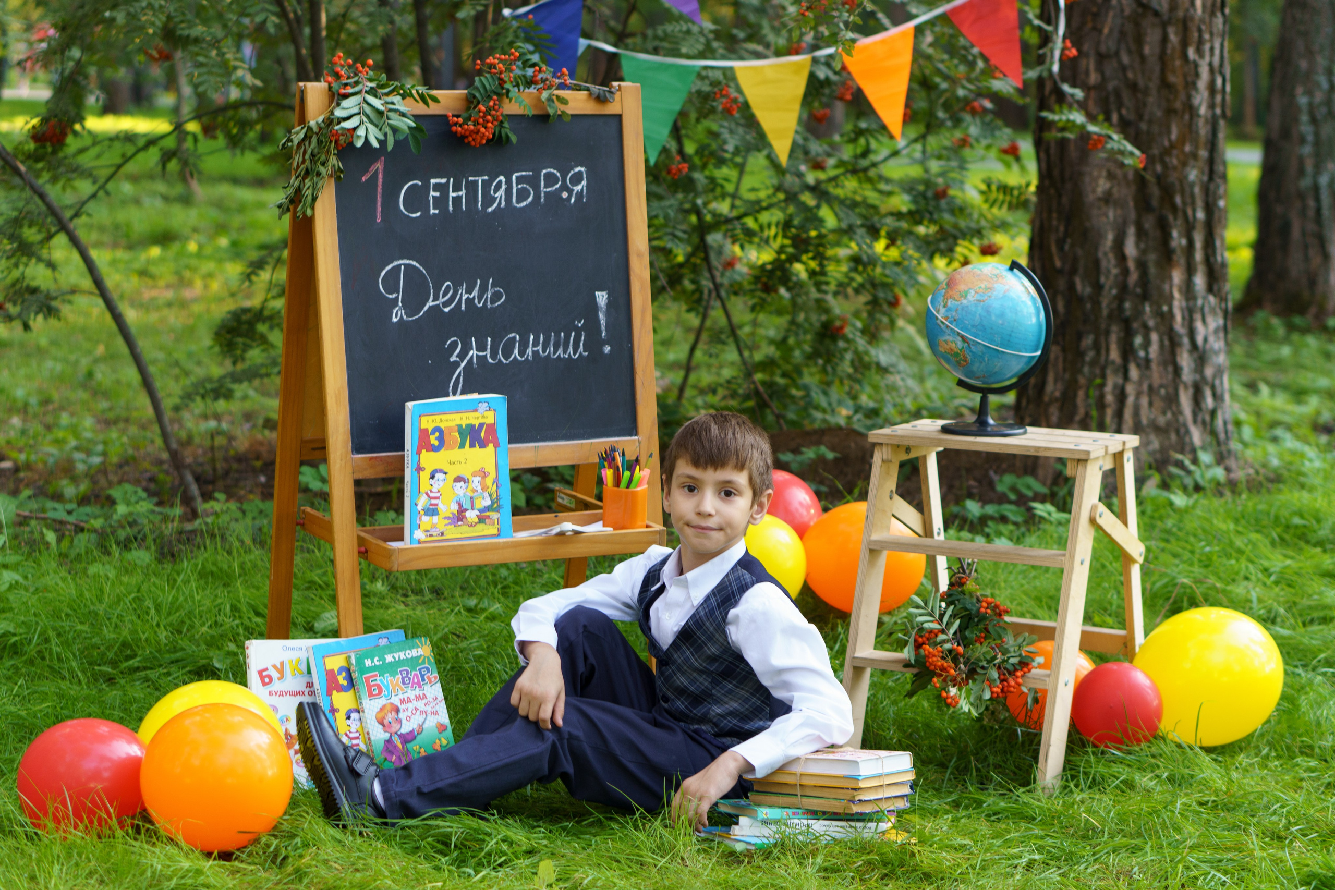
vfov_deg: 18.2
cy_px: 445
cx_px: 668
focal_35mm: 75
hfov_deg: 27.0
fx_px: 2781
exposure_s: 1/125
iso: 160
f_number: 2.5
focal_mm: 50
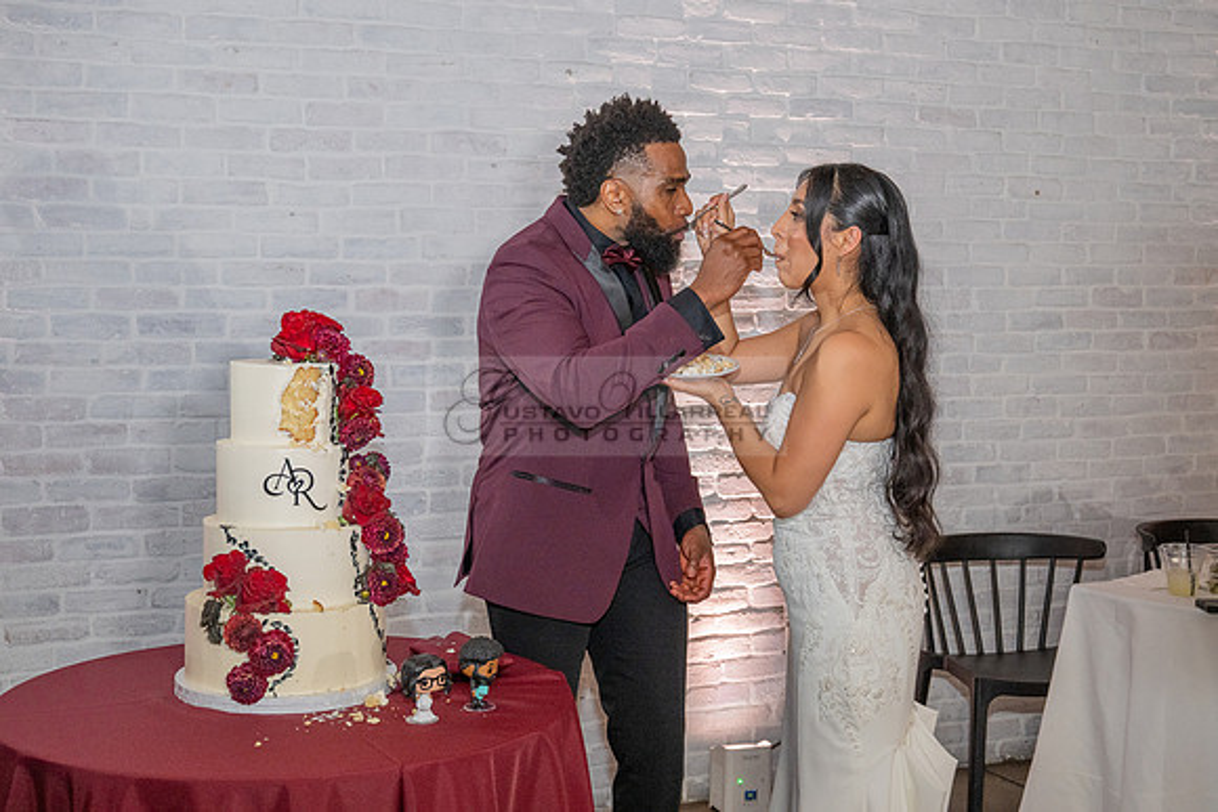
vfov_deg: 28.1
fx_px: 1624
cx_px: 609
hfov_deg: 41.1
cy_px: 406
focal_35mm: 48
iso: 2000
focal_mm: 48
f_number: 5.6
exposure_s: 1/200
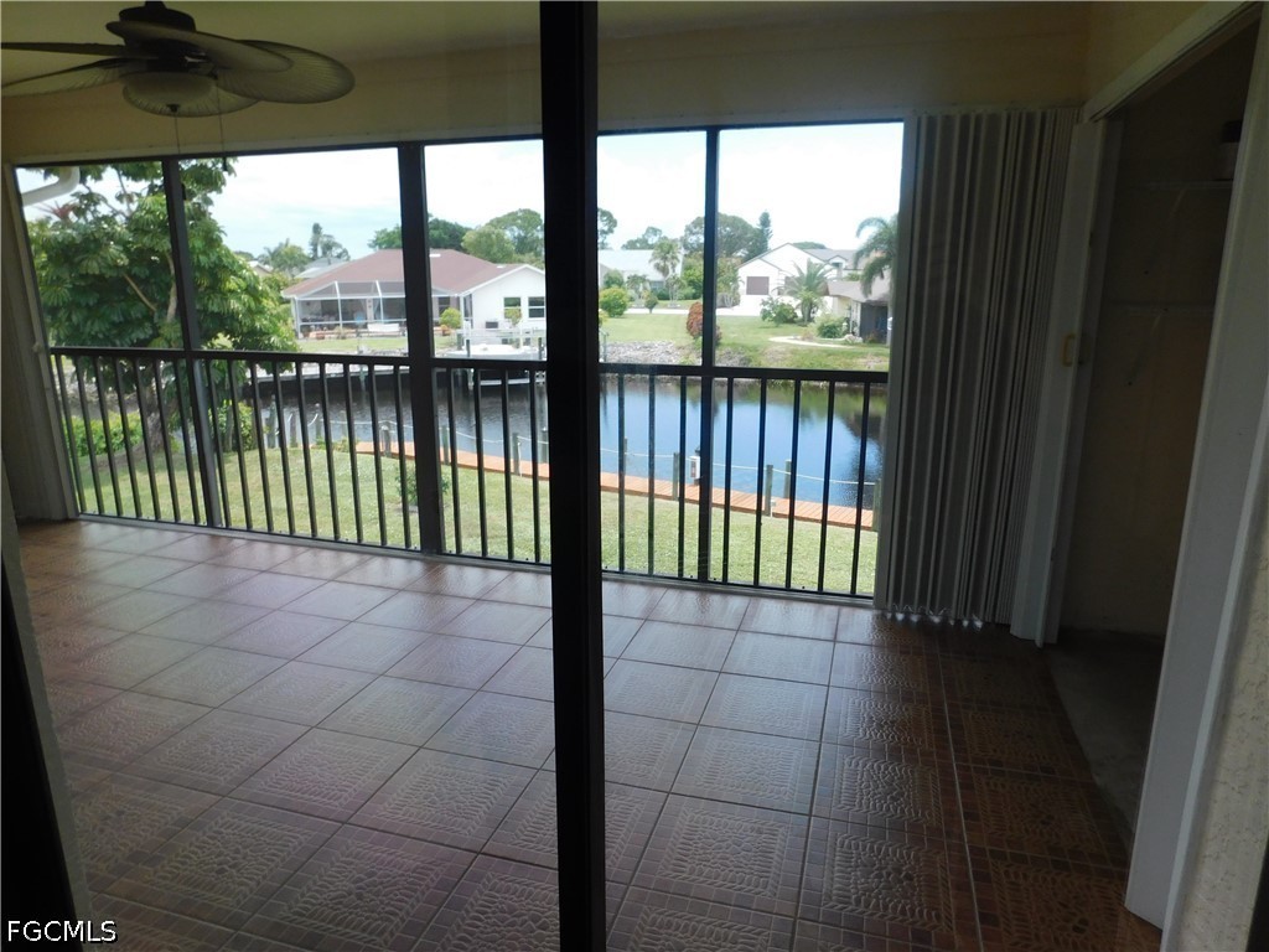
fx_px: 843
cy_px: 476
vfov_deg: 58.9
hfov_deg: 73.9
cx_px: 634
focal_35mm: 23
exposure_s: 1/30
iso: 140
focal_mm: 4
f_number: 3
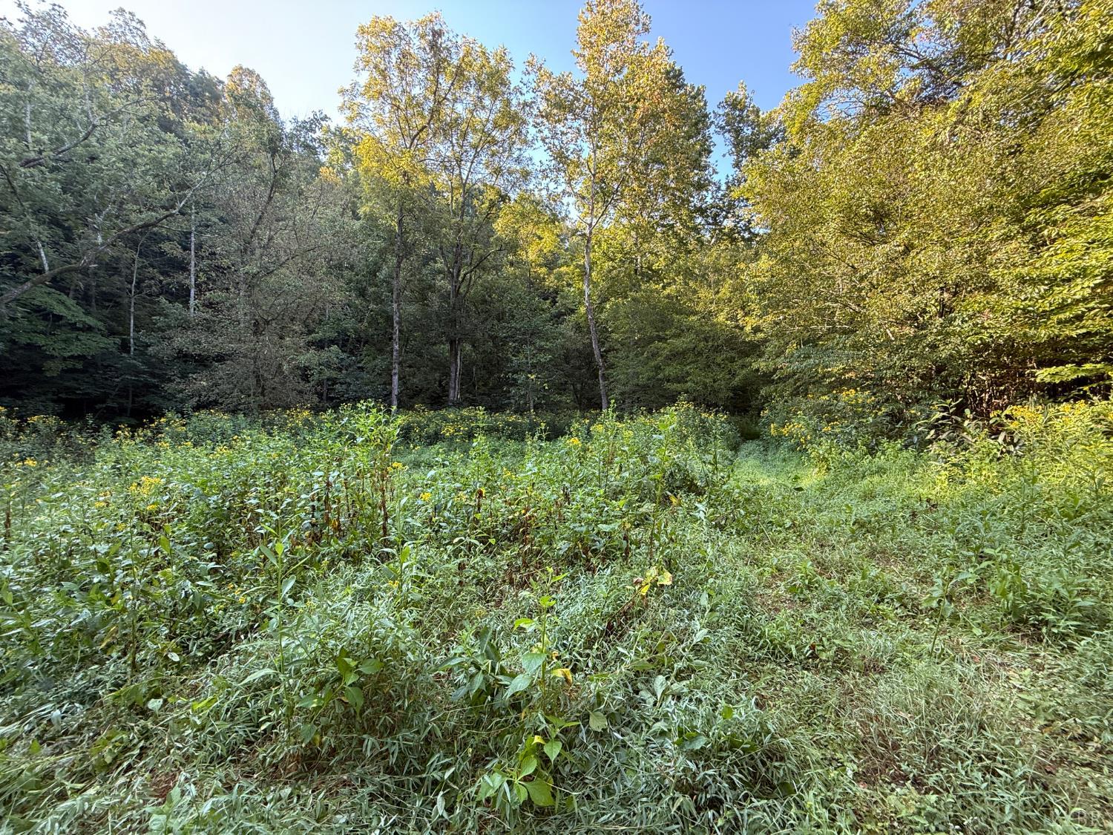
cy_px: 418
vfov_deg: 85.7
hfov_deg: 102.1
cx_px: 556
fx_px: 450
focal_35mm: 14
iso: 100
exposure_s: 1/99
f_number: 2.2
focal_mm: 2.22
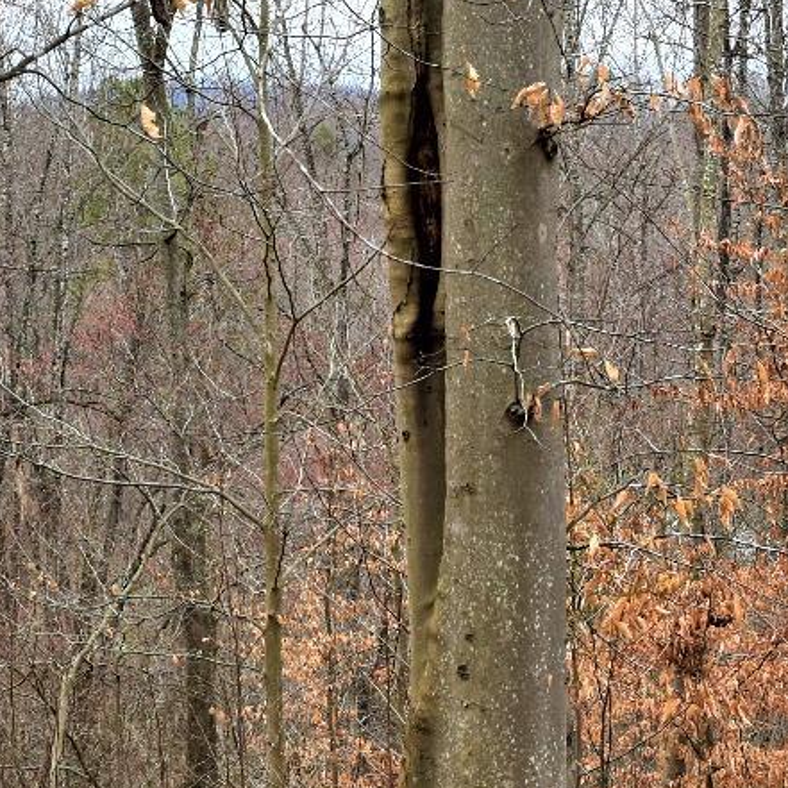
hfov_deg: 16.0
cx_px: 618
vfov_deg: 16.1
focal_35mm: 108
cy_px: 445
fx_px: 2793
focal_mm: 25
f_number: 9.5
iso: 400
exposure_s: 1/180
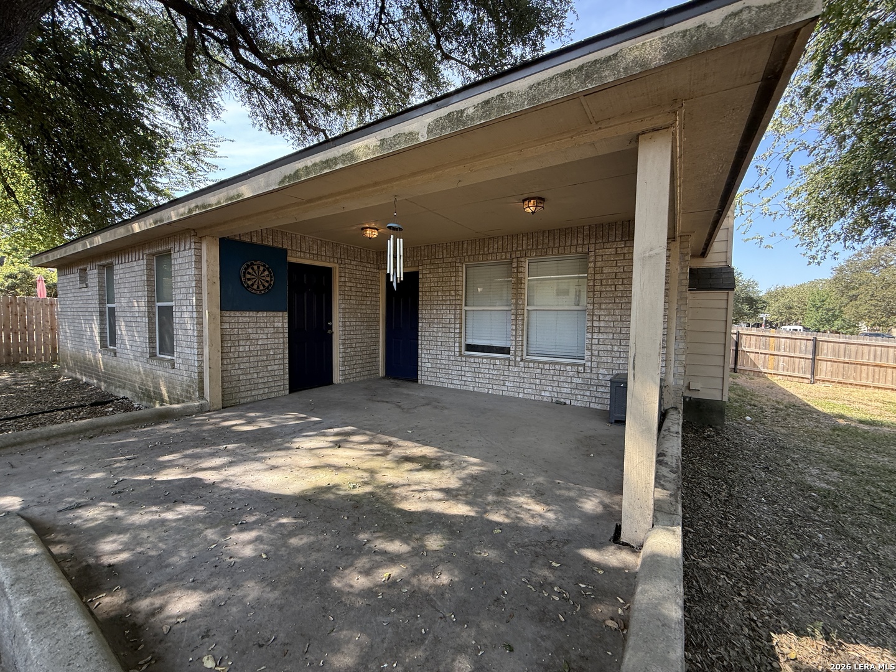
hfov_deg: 102.1
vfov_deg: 85.7
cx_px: 448
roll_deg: -2.0
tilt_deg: -6.1
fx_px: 362
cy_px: 336
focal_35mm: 14
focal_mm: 2.22
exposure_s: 1/138
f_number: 2.2
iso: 64
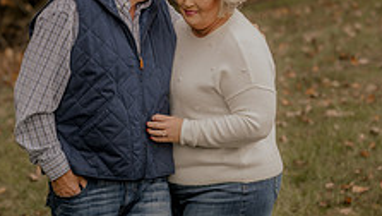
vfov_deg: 6.4
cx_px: 166
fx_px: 1927
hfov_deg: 11.3
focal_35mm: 190
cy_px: 27
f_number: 2.8
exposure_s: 1/125
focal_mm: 90
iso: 250
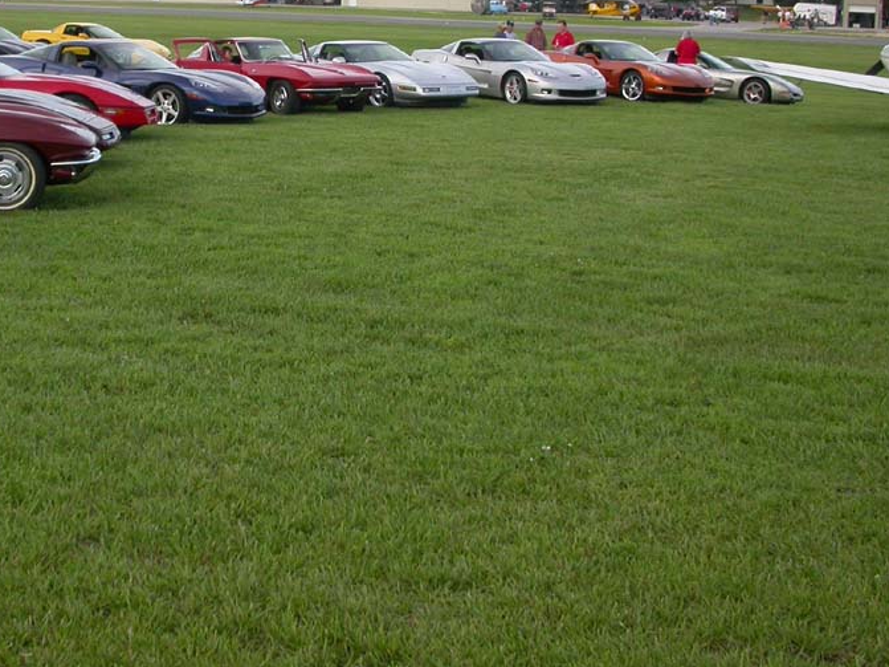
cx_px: 260
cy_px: 160
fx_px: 1489
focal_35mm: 58
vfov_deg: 24.9
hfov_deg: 32.8
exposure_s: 1/454
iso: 100
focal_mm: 7.85
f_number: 2.6
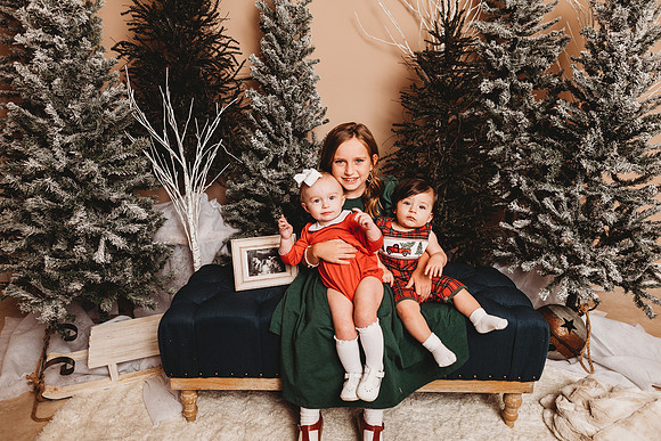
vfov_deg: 53.2
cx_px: 330
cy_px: 220
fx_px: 441
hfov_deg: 73.7
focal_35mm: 24
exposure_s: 1/160
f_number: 3.2
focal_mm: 24
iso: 100
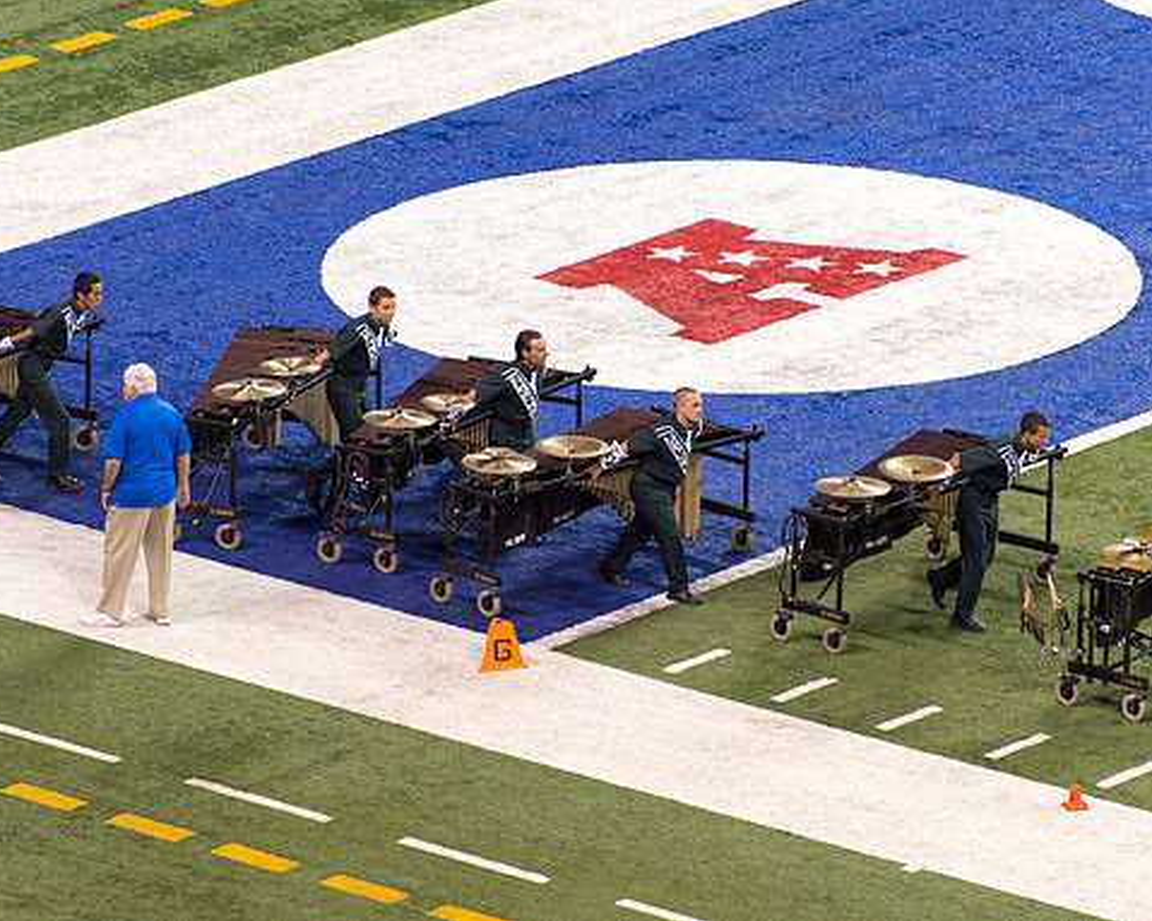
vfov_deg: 4.5
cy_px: 459
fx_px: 11624
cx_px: 659
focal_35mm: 341
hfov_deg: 5.7
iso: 1100
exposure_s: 1/320
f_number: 5.6
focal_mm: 300
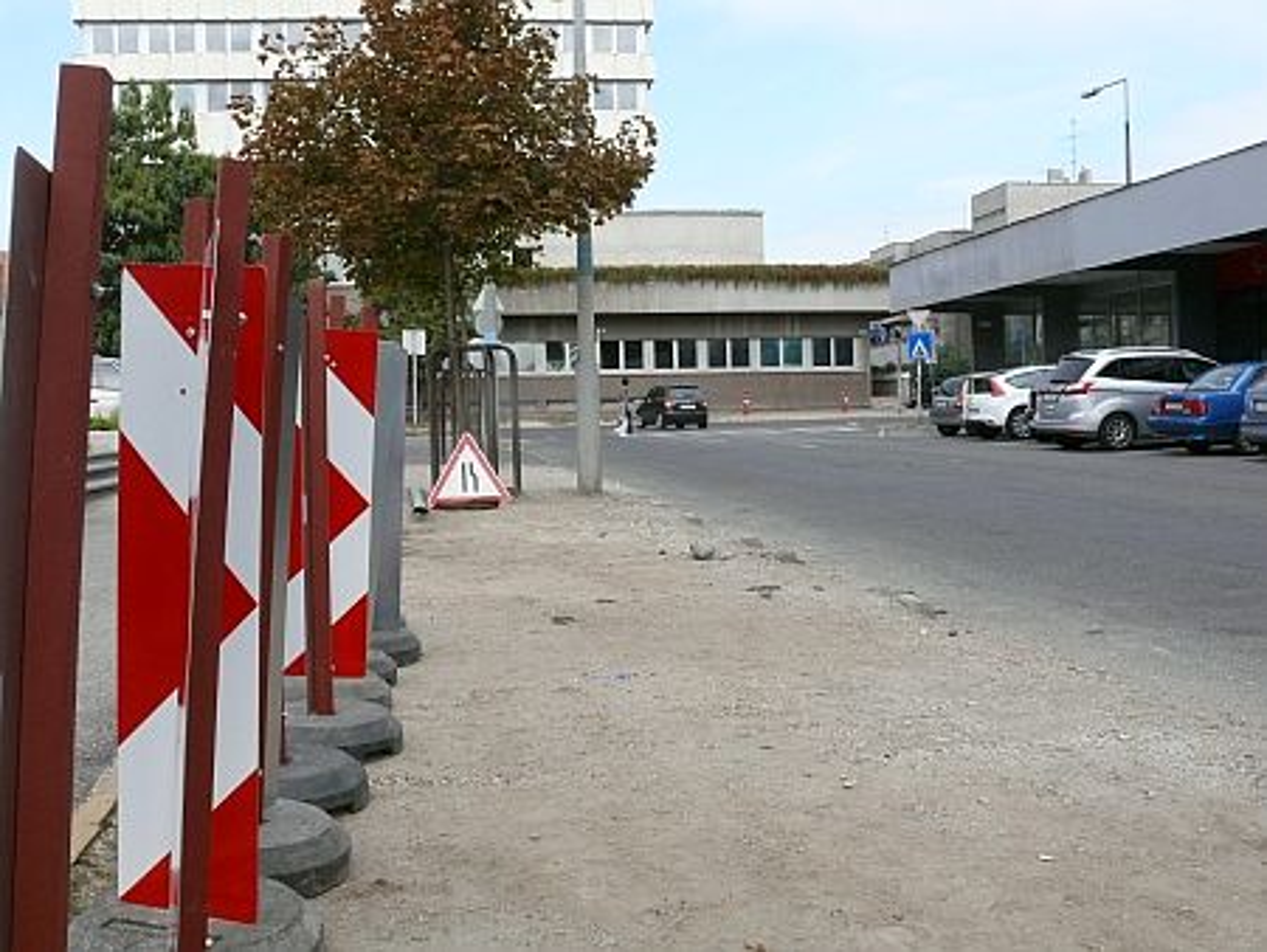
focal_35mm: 35
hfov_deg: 52.6
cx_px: 634
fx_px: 1282
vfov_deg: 40.7
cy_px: 476
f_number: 8
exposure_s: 1/640
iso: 400
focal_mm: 7.4
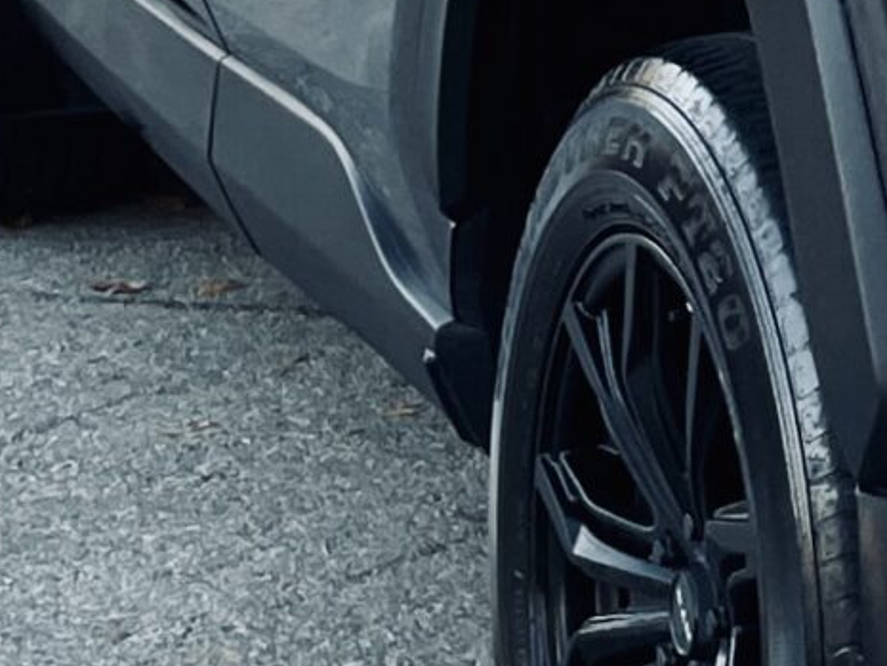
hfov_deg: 12.4
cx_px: 1711
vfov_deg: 10.1
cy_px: -303
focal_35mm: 143
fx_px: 3665
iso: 64
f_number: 1.6
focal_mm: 4.2
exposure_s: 1/121
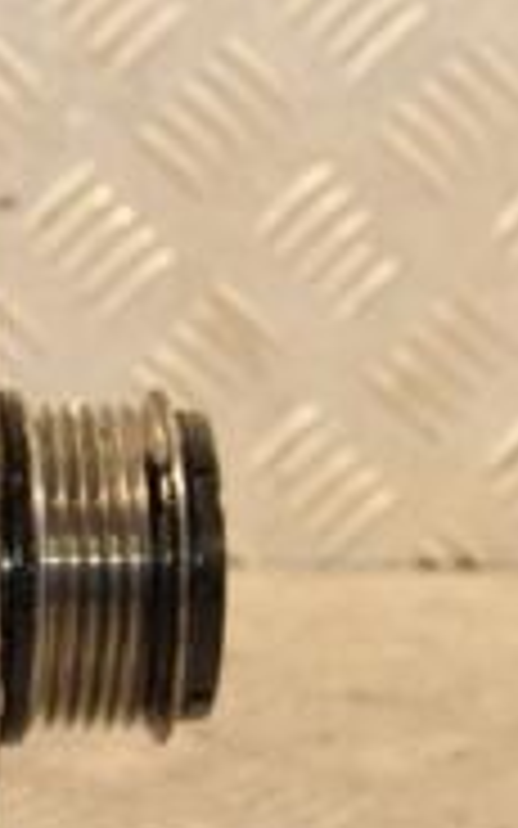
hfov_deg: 6.9
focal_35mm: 189
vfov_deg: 11.1
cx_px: -212
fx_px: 4269
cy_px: 536
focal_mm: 38
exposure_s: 1/200
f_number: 5
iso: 800
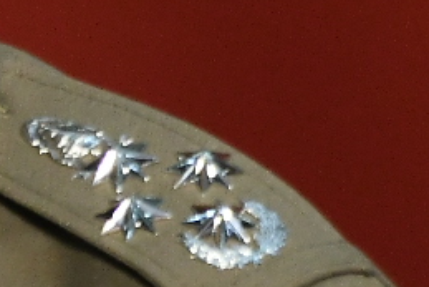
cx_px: -376
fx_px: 24633
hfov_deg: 1.0
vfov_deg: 0.7
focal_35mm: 2066
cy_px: -216
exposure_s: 1/160
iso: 1250
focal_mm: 220
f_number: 5
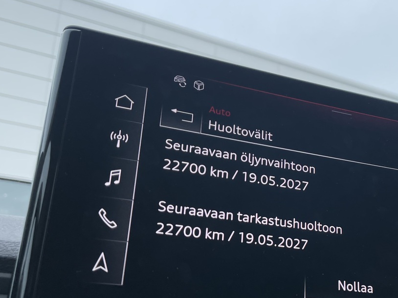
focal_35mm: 46
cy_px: 192
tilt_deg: +15.4
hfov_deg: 40.0
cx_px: 301
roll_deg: -1.5
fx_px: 529
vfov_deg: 31.3
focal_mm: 4.2
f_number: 1.6
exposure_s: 1/587
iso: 32
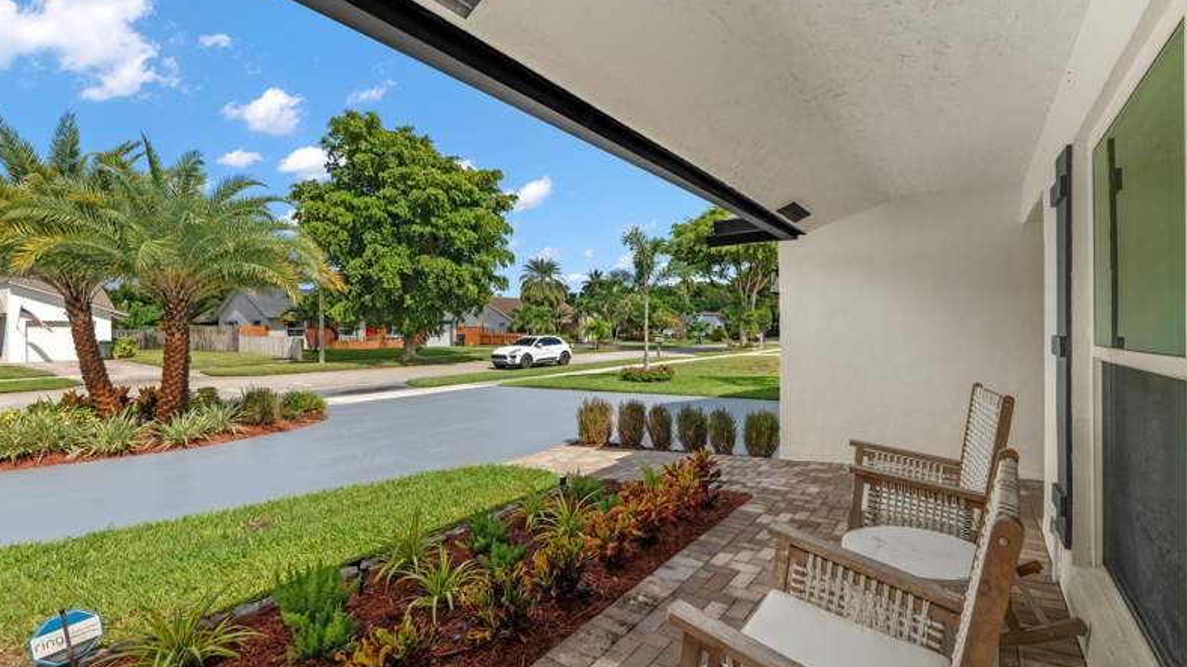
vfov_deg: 63.9
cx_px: 598
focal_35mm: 17
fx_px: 535
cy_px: 336
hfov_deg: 95.9
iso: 100
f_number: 8
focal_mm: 16
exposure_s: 1/30
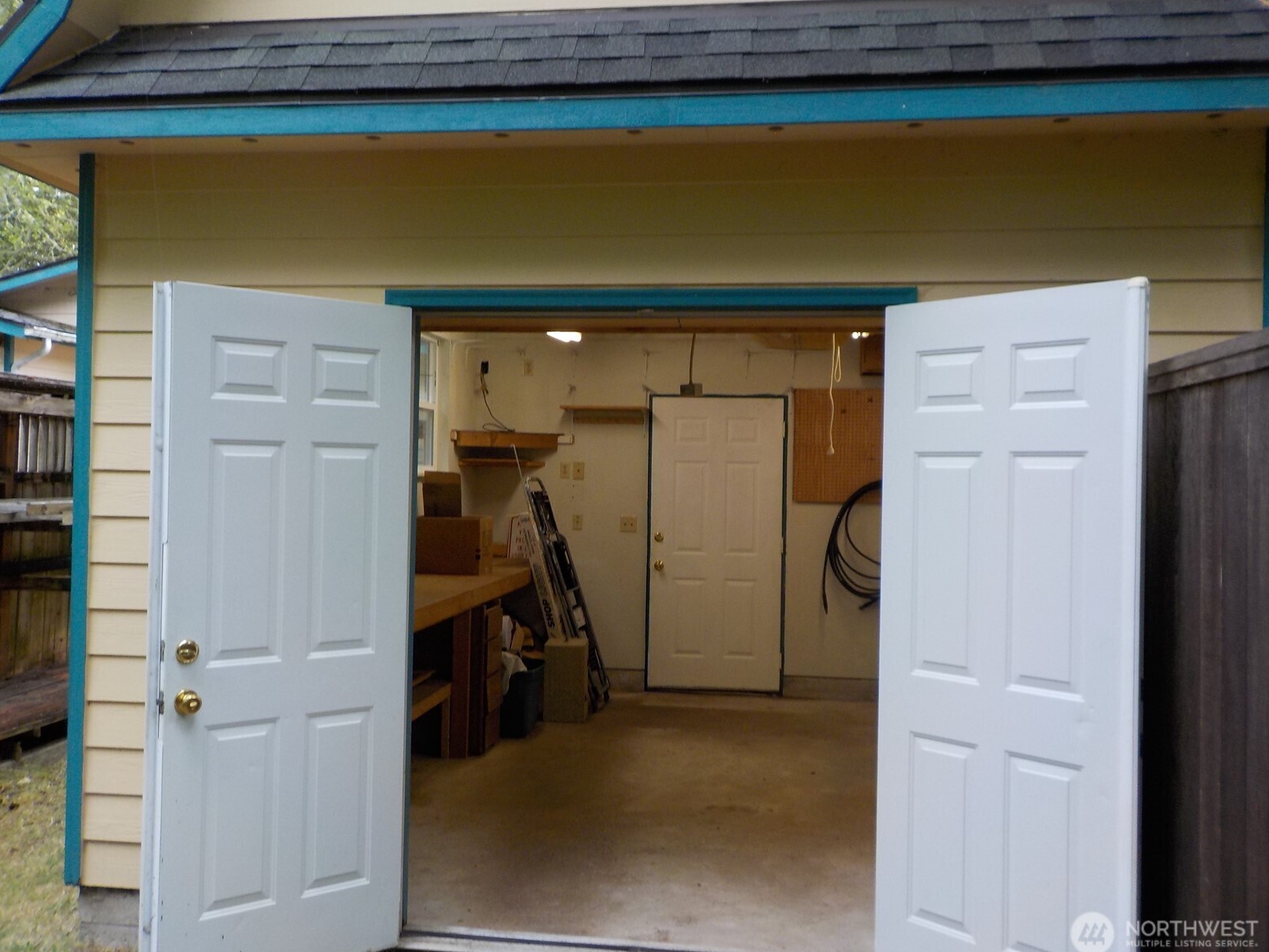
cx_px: 627
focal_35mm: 31
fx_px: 1136
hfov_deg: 58.3
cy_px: 475
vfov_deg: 45.4
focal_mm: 4.1
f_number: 3.3
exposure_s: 1/40
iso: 125
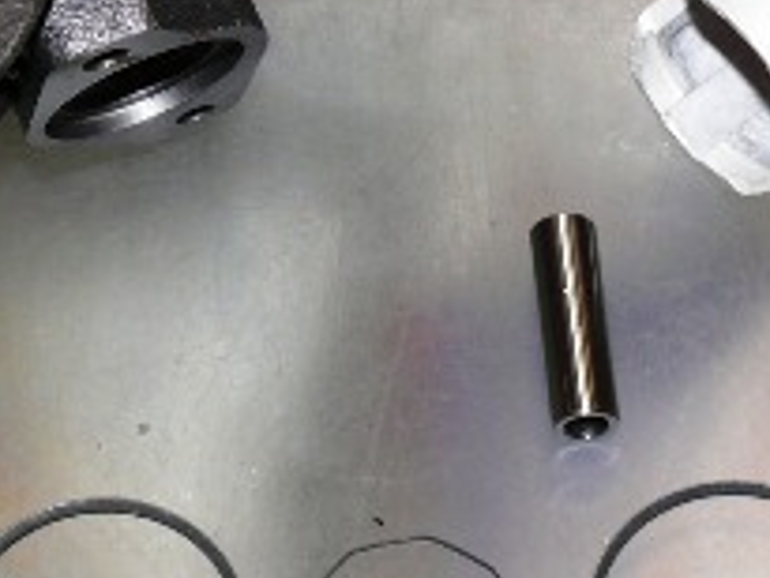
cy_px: 41
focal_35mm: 125
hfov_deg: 15.7
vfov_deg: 11.8
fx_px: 2782
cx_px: 533
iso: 100
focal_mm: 8.1
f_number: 2.8
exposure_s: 1/30
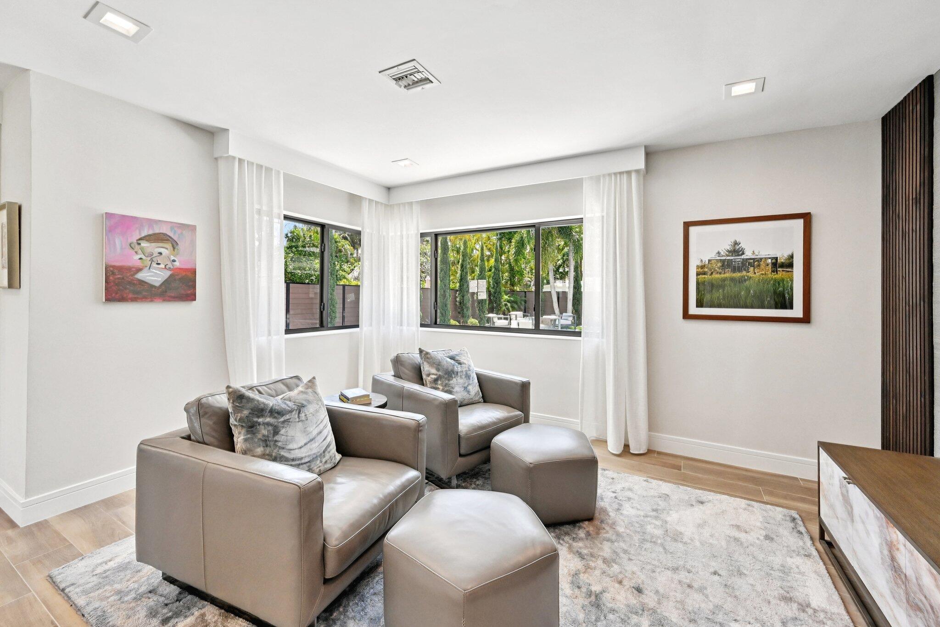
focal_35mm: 14
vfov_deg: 81.2
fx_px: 365
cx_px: 470
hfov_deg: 104.3
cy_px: 314
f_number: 8
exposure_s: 1/800
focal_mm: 14
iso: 2500
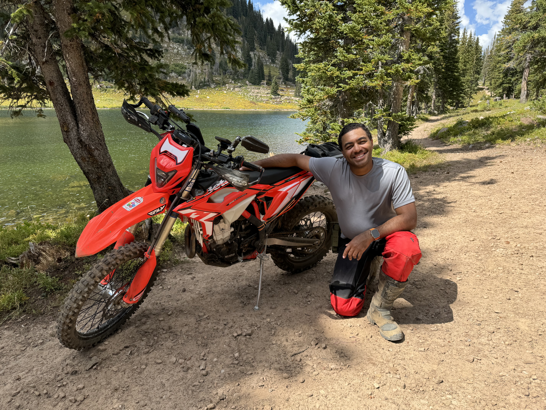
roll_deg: -1.8
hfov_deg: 71.6
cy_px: 205
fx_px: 379
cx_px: 273
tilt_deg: -15.5
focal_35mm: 24
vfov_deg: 56.8
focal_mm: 6.76
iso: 80
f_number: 1.78
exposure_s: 1/1721
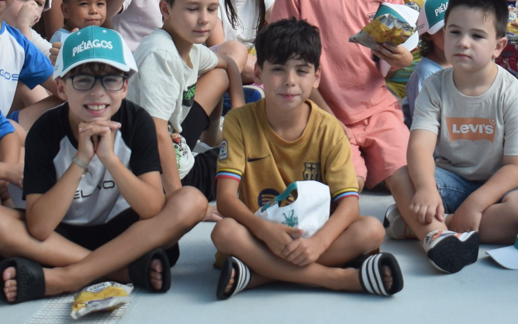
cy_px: -67
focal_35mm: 124
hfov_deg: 16.7
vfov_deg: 10.4
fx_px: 1755
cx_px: 407
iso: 400
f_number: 5
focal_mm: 31
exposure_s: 1/1250
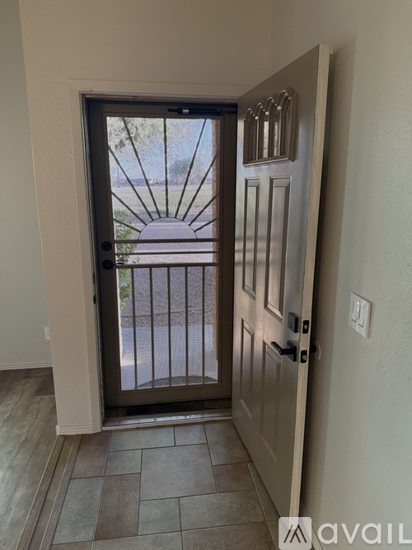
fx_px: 381
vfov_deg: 71.6
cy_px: 275
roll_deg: +1.3
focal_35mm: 24
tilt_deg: -11.6
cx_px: 206
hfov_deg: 56.8
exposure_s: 1/120
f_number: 1.78
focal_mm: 6.76
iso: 320
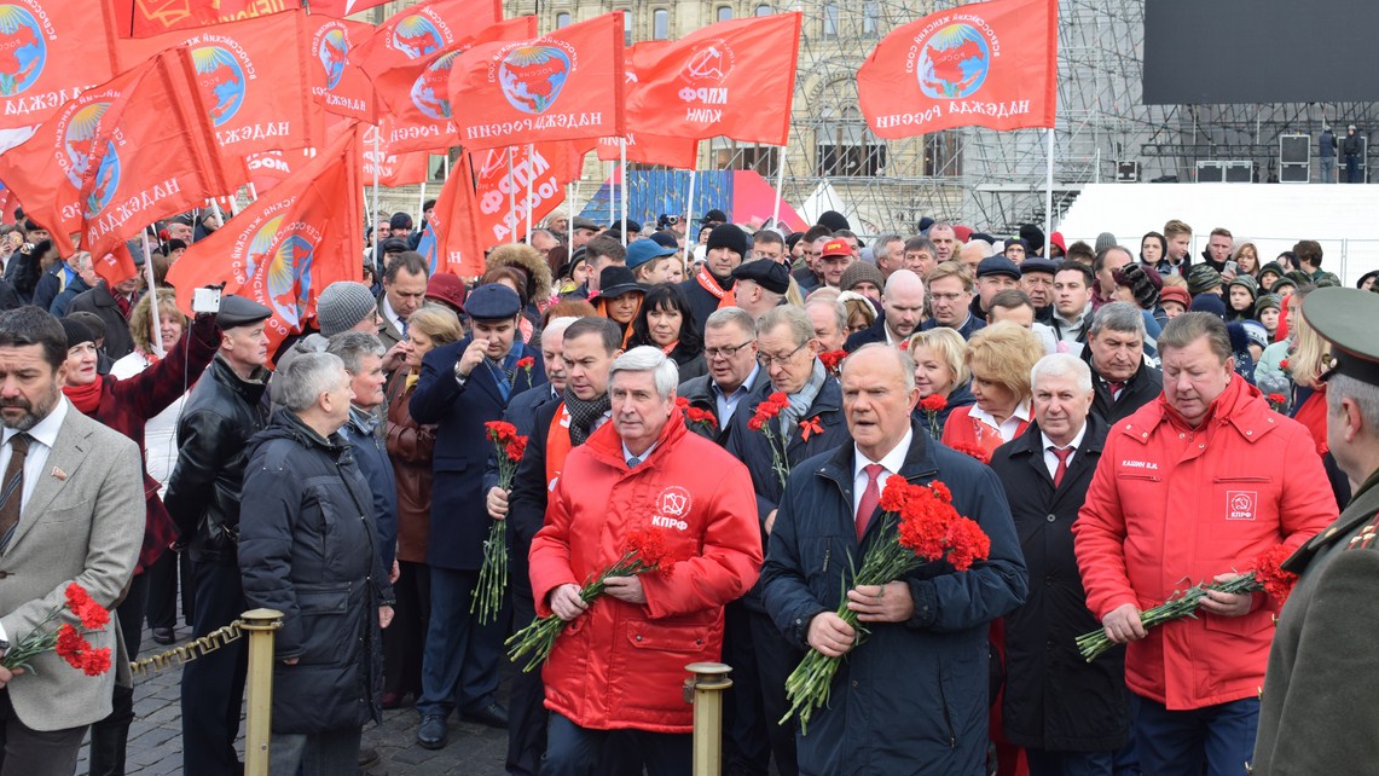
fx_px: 2031
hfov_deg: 37.5
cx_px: 688
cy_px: 329
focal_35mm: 56
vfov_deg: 21.6
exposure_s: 1/250
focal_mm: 35
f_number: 8
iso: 400
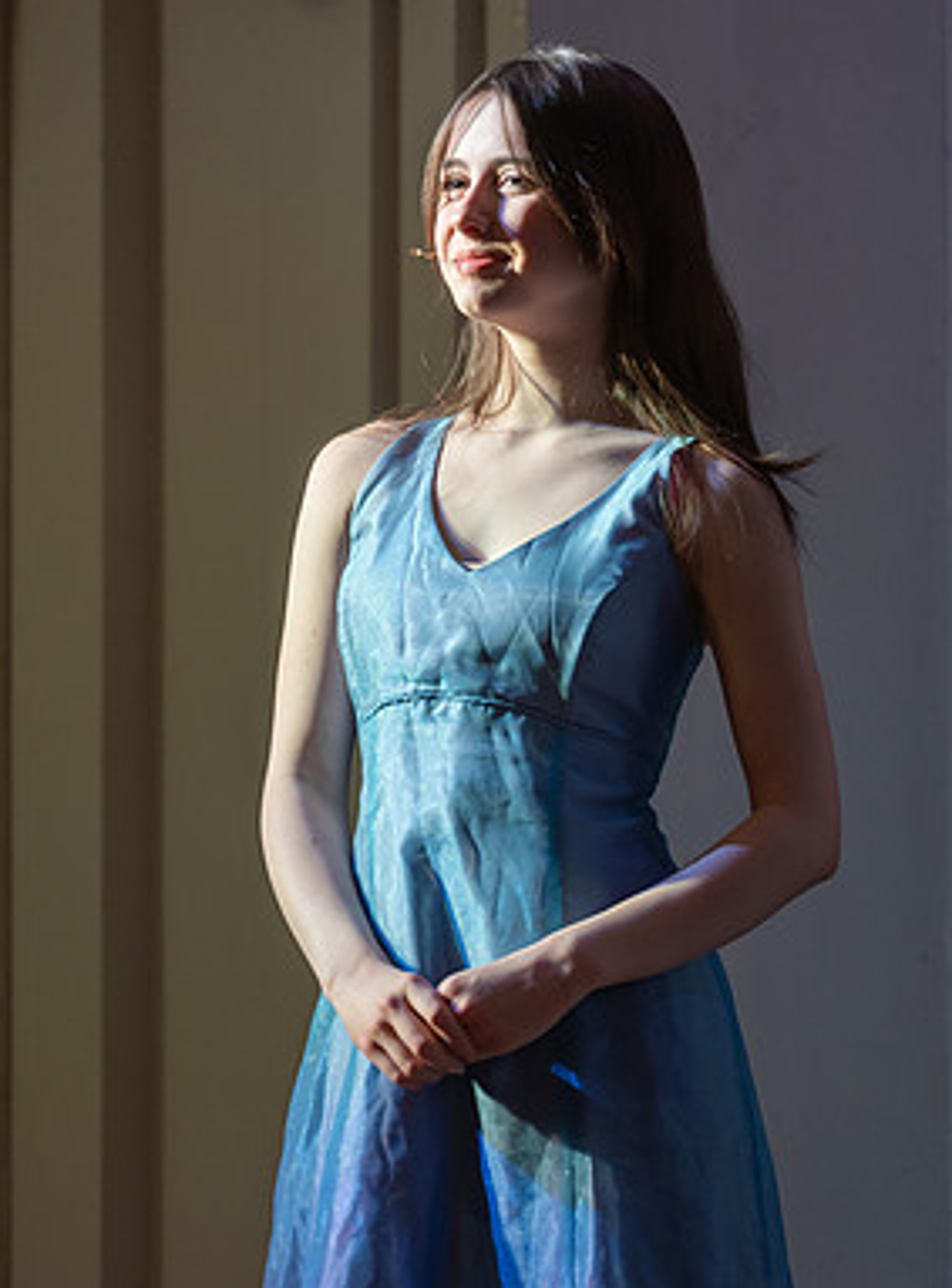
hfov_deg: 3.8
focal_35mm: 386
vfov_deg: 5.2
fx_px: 14291
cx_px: 419
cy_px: 679
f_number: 2.8
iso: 1000
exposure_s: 1/250
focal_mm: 200
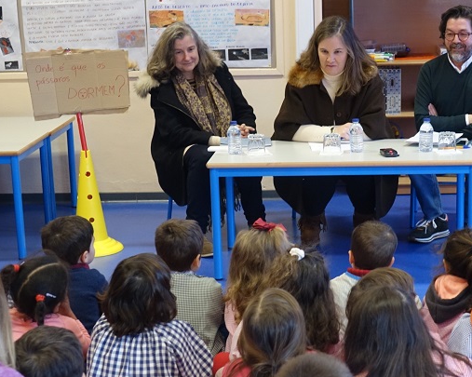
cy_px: 210
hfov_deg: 25.2
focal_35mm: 75
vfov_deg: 20.4
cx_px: 324
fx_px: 1047
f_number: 2.8
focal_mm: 19.77
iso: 800
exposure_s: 1/30
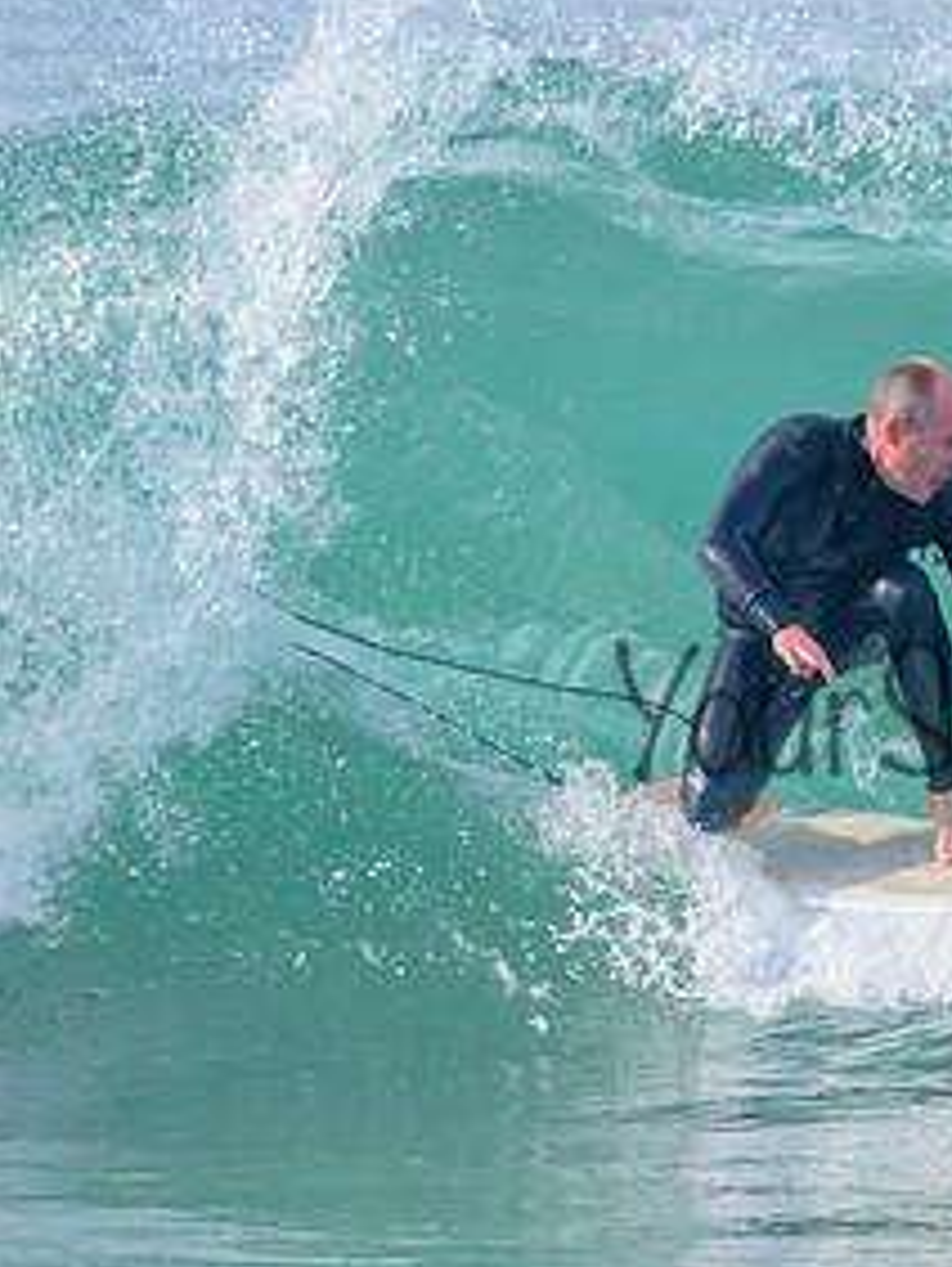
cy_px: 503
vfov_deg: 0.9
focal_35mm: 2176
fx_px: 79671
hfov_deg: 0.7
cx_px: 661
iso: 1800
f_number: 11
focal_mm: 800
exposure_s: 1/2000
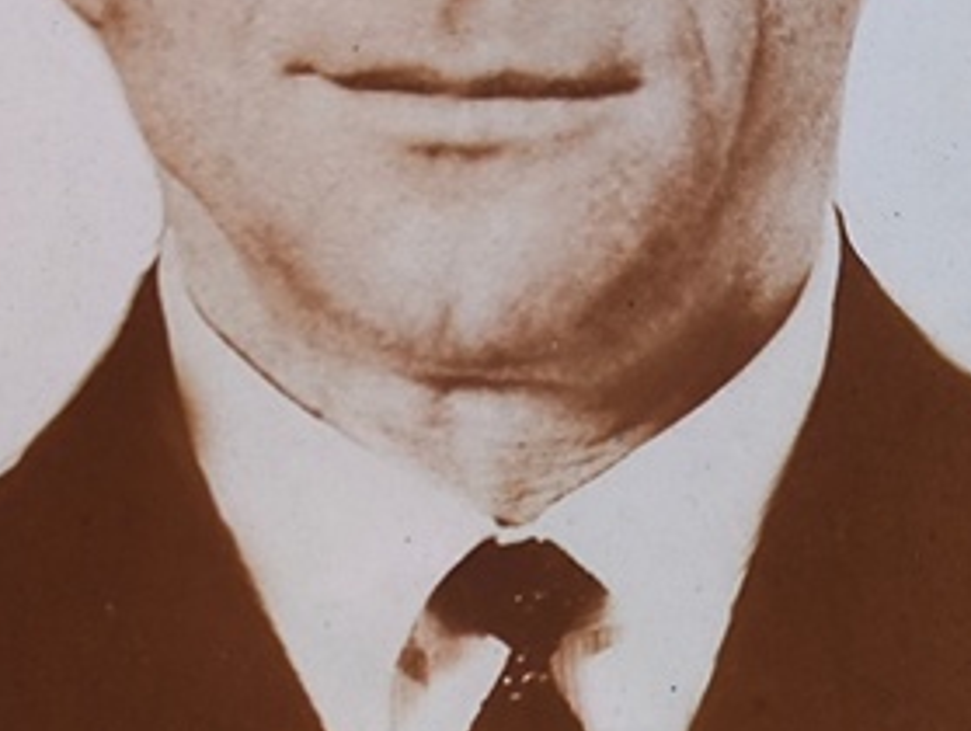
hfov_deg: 13.8
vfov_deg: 10.3
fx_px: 4016
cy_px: 846
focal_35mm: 143
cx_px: 374
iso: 50
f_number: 1.7
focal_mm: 4.71
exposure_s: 1/290
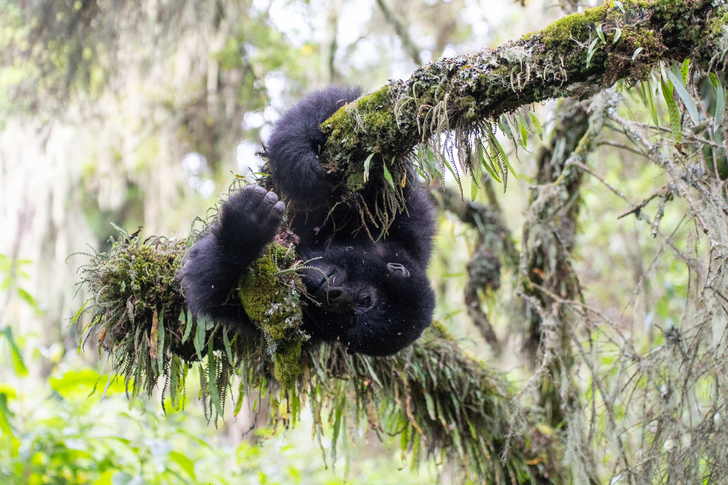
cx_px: 354
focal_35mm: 101
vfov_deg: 13.5
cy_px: 214
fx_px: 2045
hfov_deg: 20.2
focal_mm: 73
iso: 1250
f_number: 2.8
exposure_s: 1/320
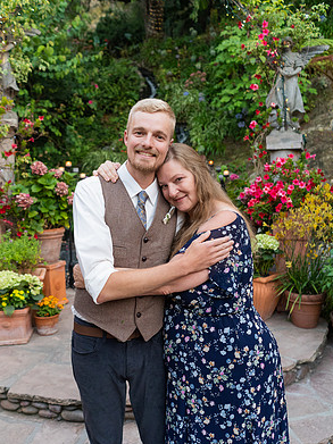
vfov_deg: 58.4
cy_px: 221
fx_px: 398
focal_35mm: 31
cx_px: 169
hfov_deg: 45.4
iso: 500
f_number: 3.2
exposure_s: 1/250
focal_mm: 28
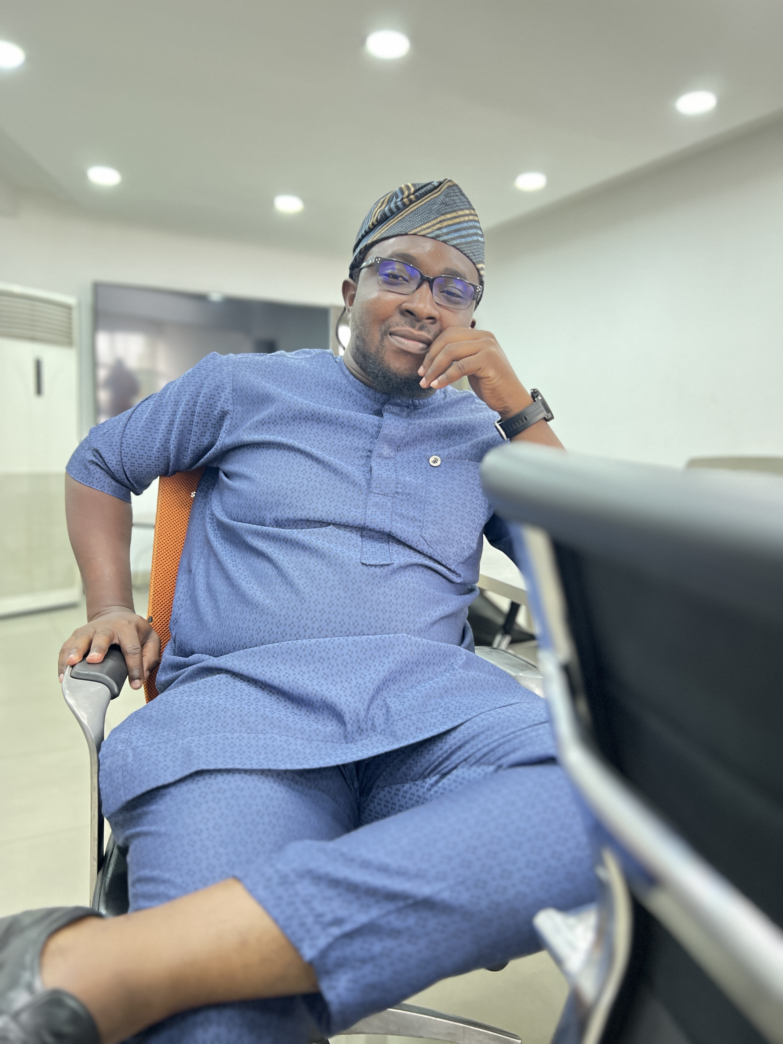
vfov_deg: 67.3
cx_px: 392
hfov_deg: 53.1
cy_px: 522
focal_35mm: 26
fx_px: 784
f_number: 1.5
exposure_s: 1/51
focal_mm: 5.7
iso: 400
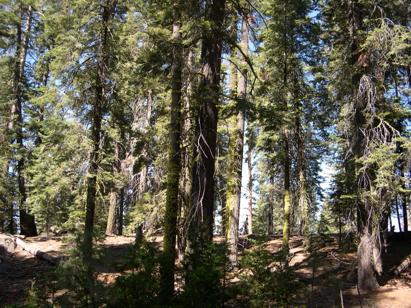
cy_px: 154
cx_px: 206
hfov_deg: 49.0
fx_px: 451
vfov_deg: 37.7
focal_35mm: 38
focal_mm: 8
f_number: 2.8
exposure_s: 1/336
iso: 100
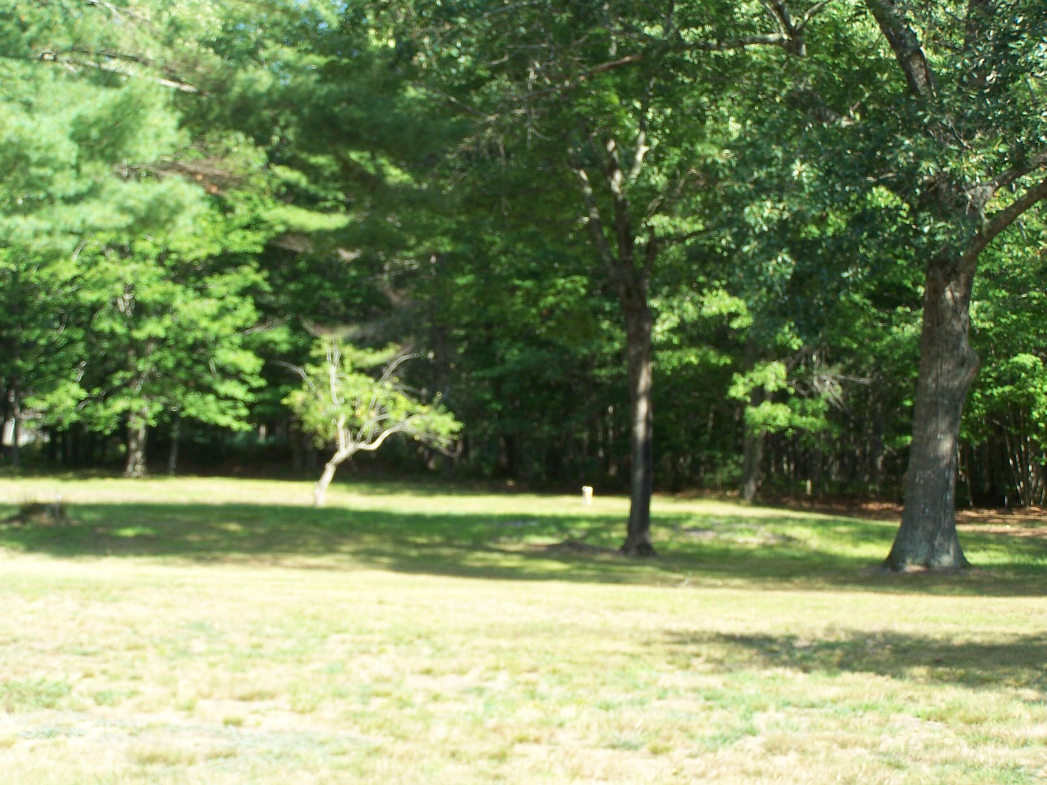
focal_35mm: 67
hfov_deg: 29.0
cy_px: 392
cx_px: 524
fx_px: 2026
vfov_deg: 21.9
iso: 80
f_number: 3.2
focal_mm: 11.1
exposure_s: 1/250
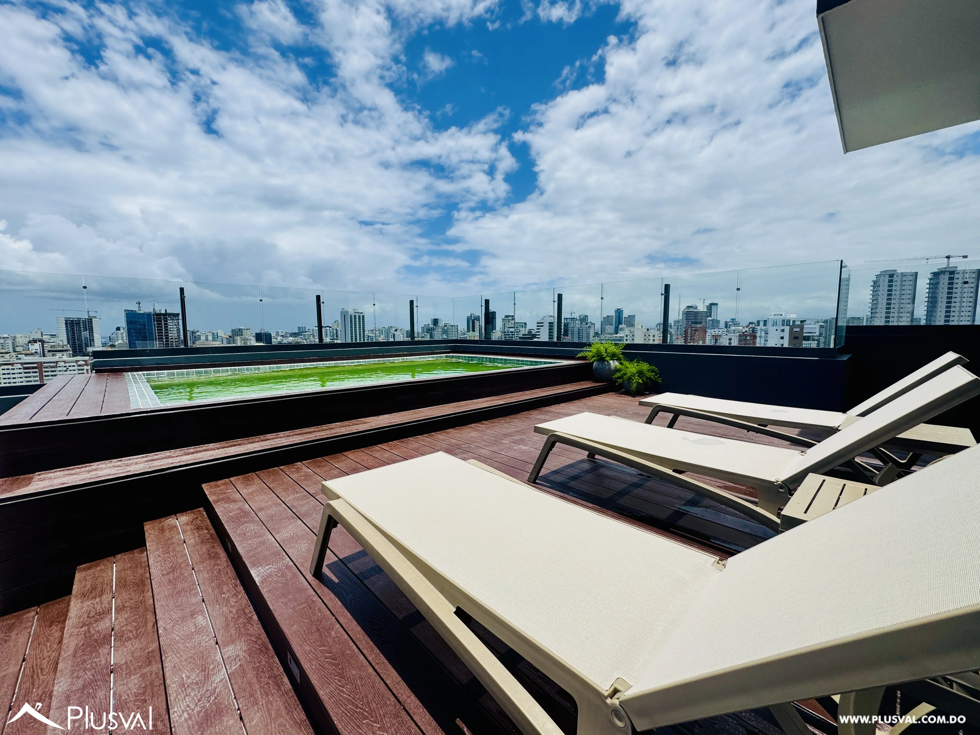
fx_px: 396
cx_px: 490
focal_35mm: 14
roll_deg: +0.8
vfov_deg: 85.7
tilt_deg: -4.7
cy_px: 368
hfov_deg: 102.1
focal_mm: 2.22
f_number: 2.2
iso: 40
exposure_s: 1/3906
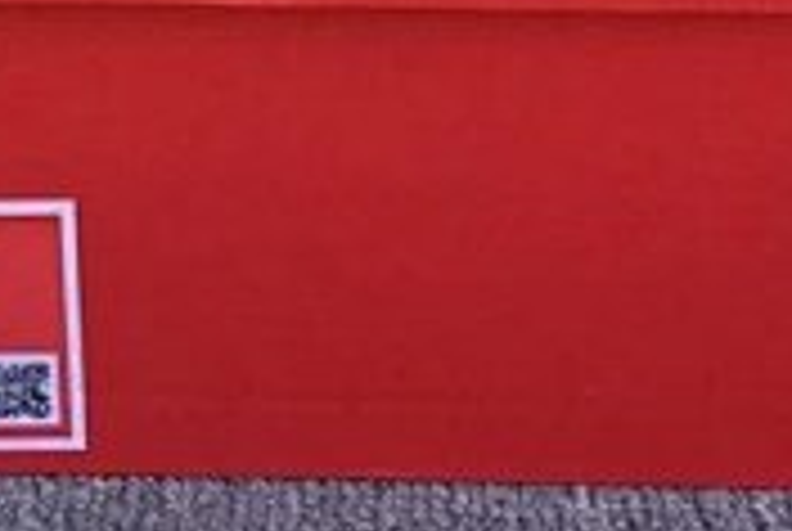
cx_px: 297
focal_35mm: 117
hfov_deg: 17.4
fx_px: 2578
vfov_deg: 11.0
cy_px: -432
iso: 25
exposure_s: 1/196
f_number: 2.4
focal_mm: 3.3
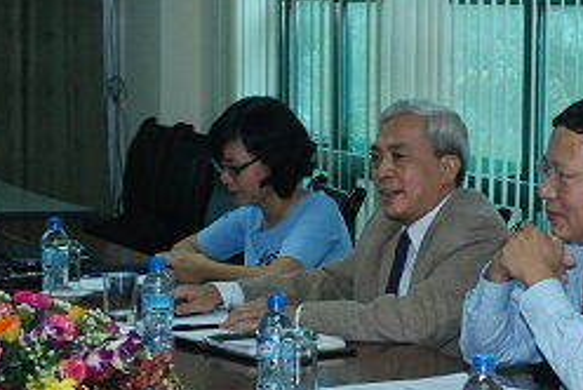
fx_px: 2063
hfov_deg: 15.8
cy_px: 226
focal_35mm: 127
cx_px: 597
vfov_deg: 10.8
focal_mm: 35
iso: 1000
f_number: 5
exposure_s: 1/80
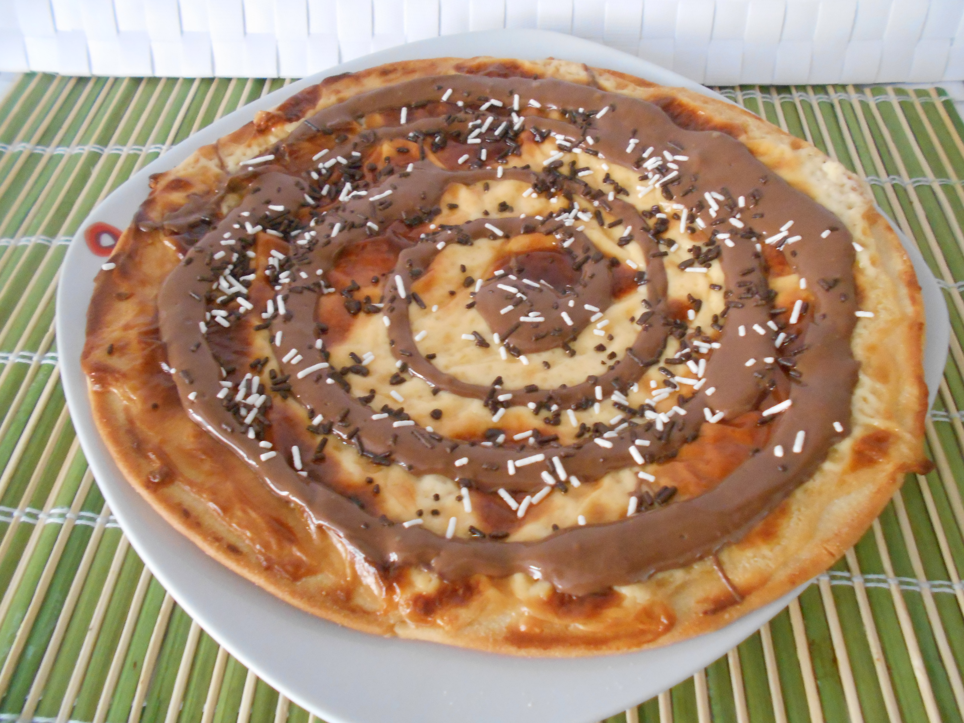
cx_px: 482
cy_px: 362
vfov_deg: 53.1
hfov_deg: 67.3
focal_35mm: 26
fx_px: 724
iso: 800
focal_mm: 4.6
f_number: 3.2
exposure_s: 1/30
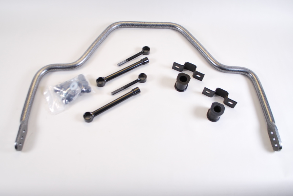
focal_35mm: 27
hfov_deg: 67.3
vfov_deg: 48.0
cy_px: 98
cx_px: 146
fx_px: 220
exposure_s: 1/30
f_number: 3.5
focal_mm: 18
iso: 250
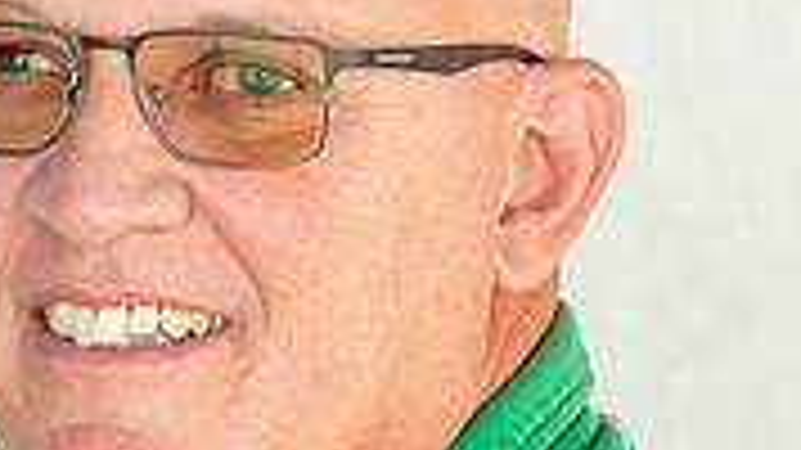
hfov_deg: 10.8
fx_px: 4204
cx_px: 90
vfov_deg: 6.1
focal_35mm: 198
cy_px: 387
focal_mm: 58
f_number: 5.6
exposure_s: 1/400
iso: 1600
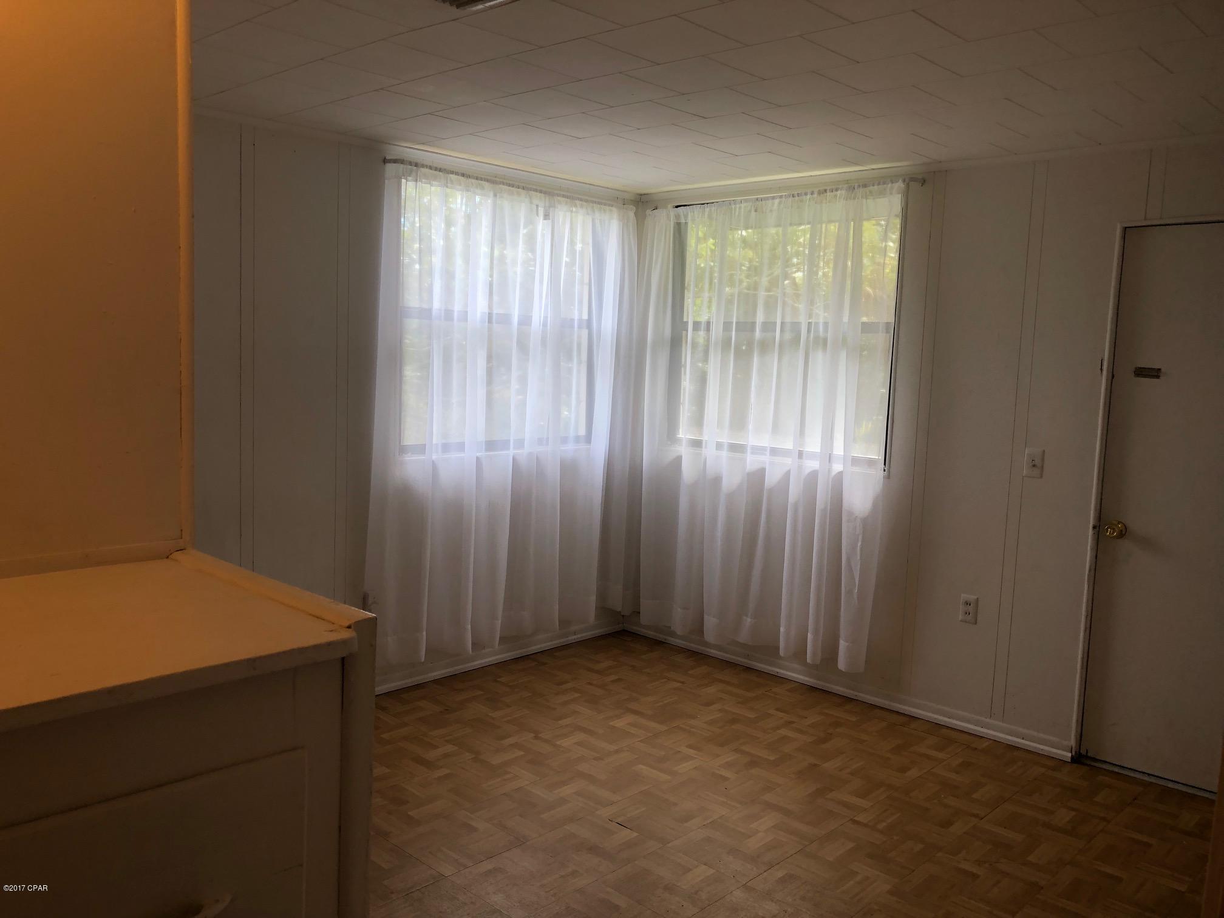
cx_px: 612
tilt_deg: -6.1
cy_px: 459
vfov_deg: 48.2
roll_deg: -1.3
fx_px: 1025
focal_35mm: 29
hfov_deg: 61.7
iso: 40
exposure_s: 1/122
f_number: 1.8
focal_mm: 3.99
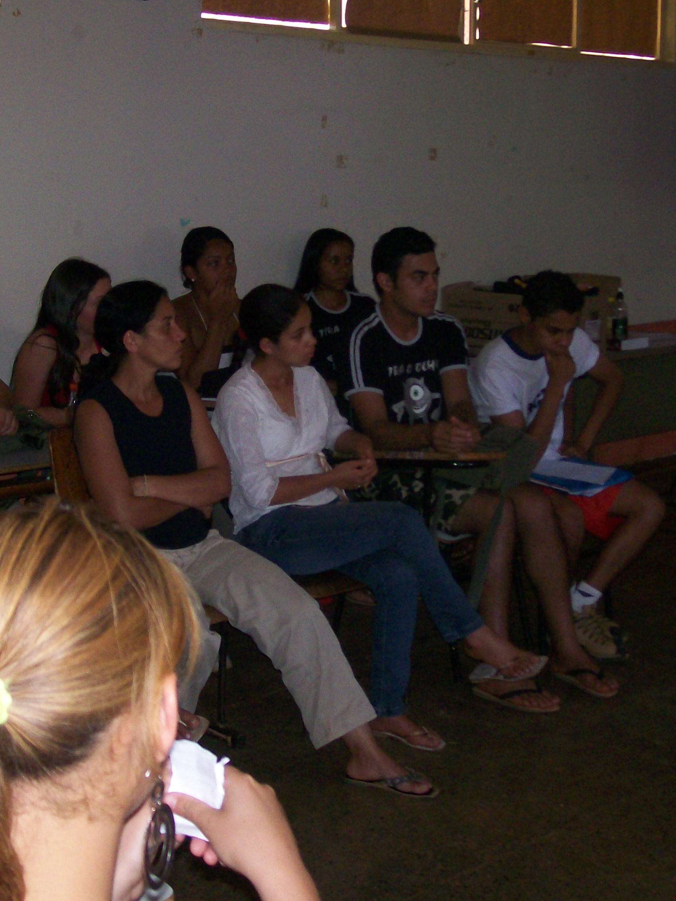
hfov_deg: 24.0
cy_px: 447
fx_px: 1588
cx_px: 318
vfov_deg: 31.7
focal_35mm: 61
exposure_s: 1/73.1
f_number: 3
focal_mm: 7.6
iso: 140
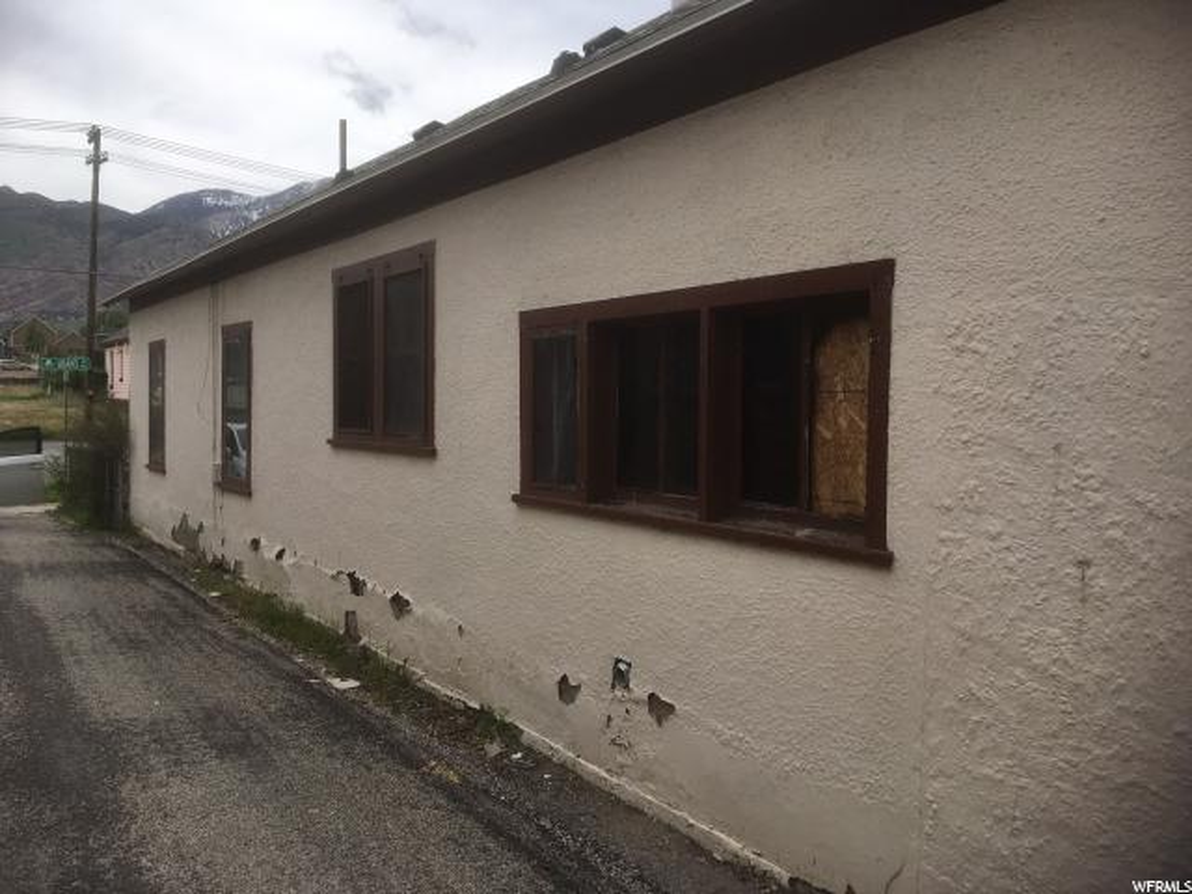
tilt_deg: -1.0
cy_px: 447
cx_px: 596
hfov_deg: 61.7
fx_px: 999
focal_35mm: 29
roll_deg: +0.5
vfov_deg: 48.2
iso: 25
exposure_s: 1/1972
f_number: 2.2
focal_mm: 4.15
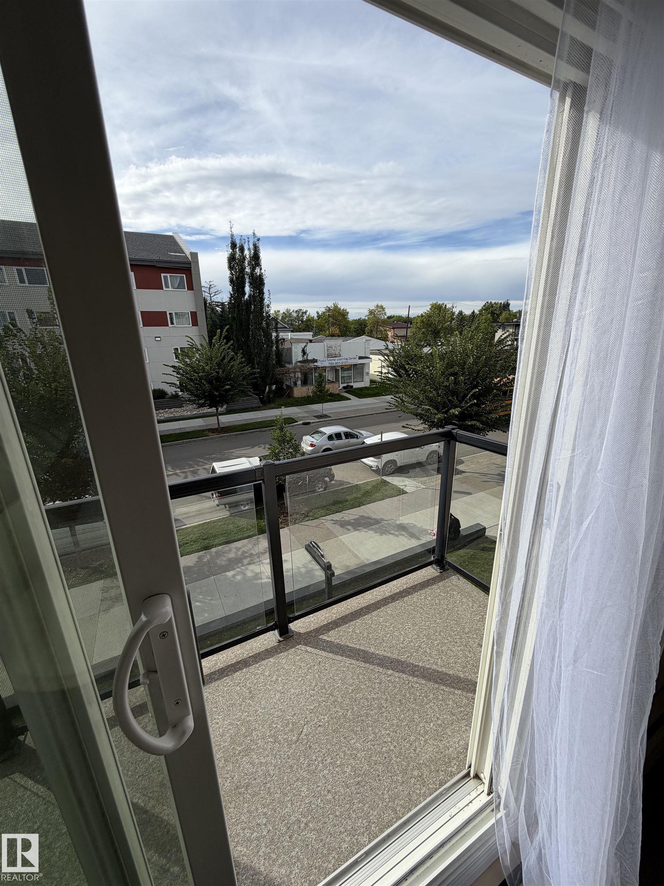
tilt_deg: -17.0
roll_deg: +1.4
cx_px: 332
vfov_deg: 102.1
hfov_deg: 85.7
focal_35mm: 14
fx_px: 358
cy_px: 443
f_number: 2.2
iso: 20
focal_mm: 2.22
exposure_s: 1/1001
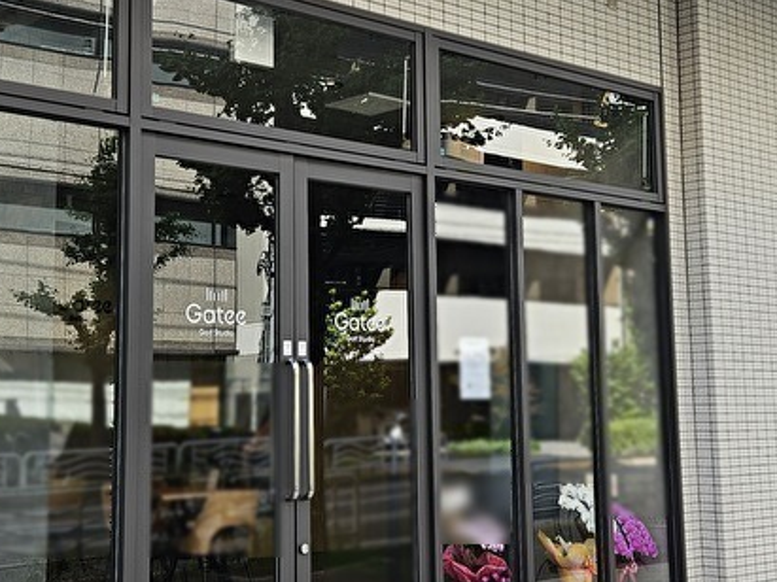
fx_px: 1257
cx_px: 342
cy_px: 251
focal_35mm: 56
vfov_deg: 26.1
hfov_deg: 34.3
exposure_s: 1/152
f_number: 1.8
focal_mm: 5.4
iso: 25
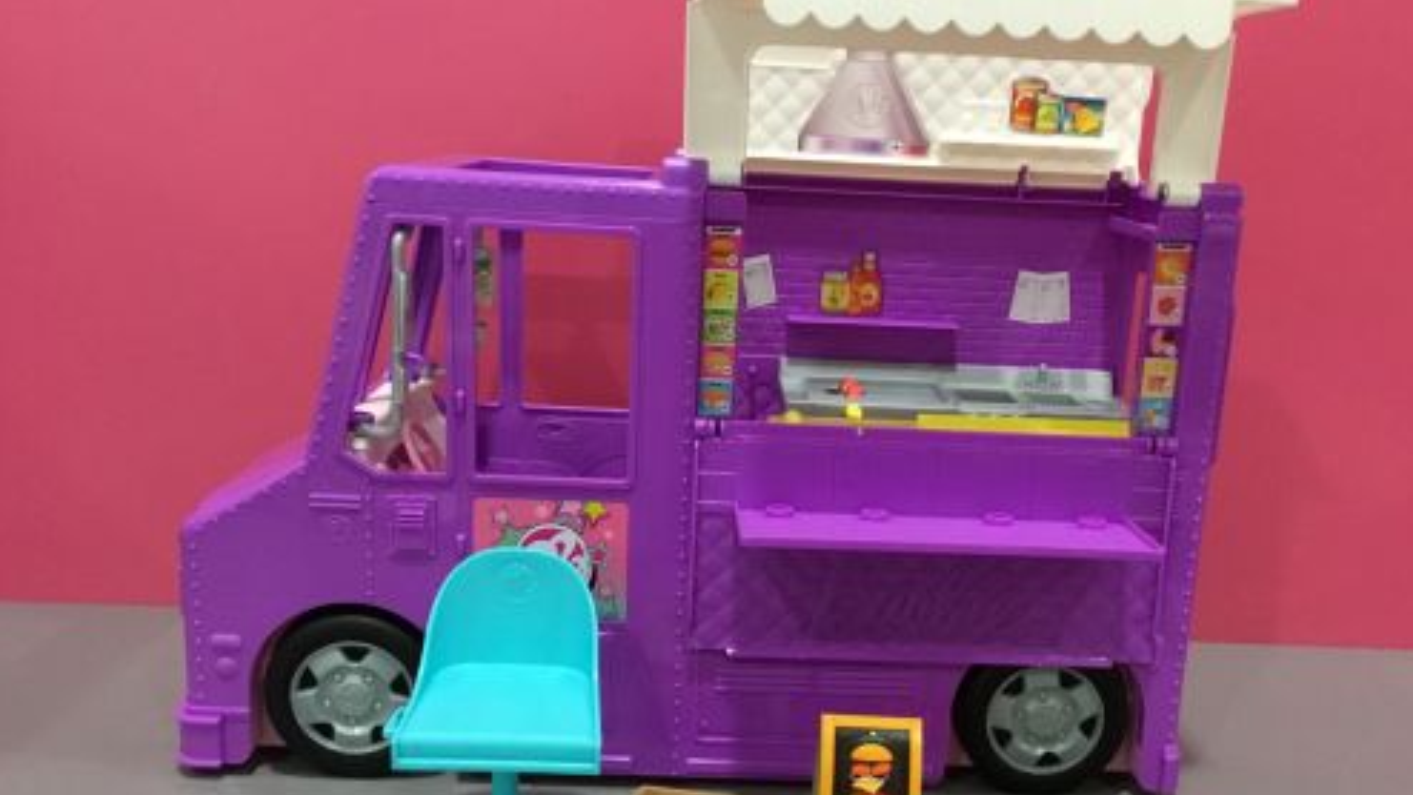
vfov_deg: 28.8
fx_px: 1536
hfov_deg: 49.3
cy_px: 549
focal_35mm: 41
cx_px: 778
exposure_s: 1/25
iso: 200
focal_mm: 3.3
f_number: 2.4
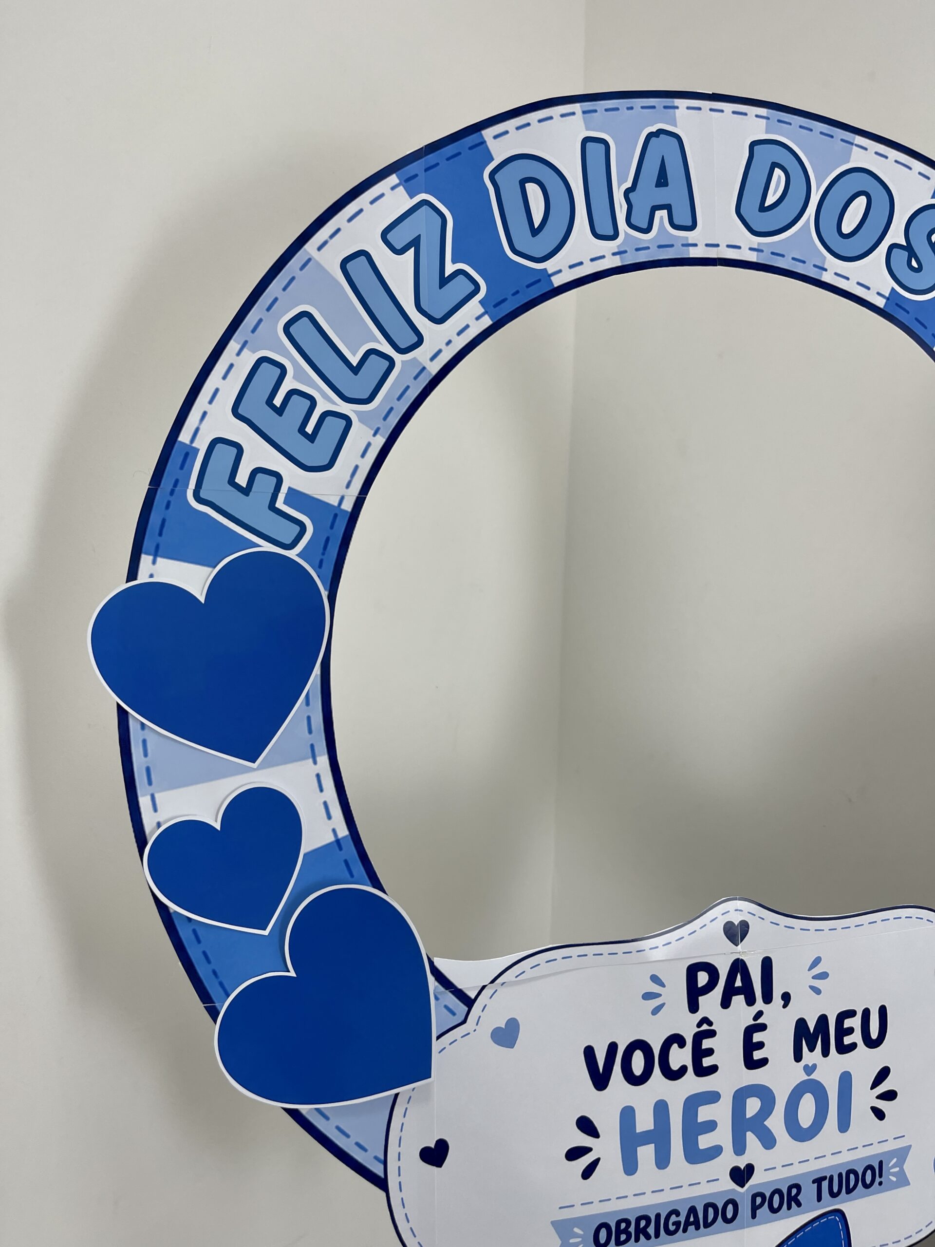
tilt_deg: -0.8
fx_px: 900
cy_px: 624
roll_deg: -2.4
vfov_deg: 69.4
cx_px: 468
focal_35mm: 25
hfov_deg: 54.9
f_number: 1.6
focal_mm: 5.1
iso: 64
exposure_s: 1/120
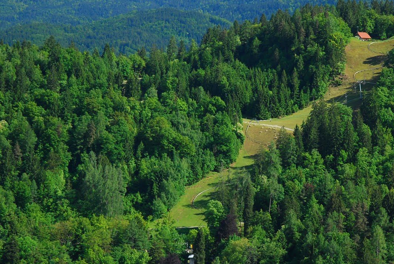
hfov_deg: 15.1
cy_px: 145
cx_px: 266
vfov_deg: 10.2
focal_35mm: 135
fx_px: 1480
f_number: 5.6
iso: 200
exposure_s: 1/180
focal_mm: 60
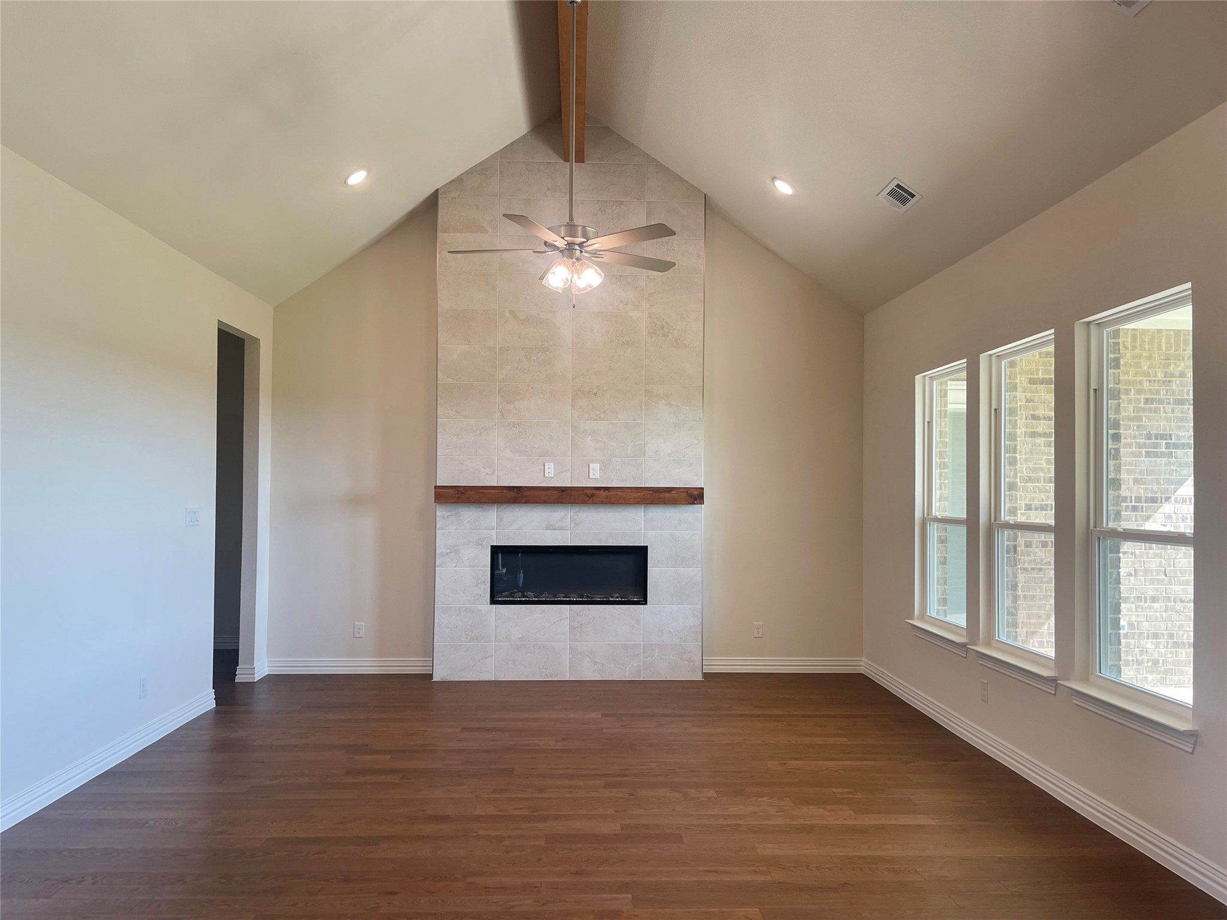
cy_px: 460
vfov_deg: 54.9
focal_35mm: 25
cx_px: 614
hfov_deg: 69.4
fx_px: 886
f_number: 1.6
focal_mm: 5.1
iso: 40
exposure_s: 1/120
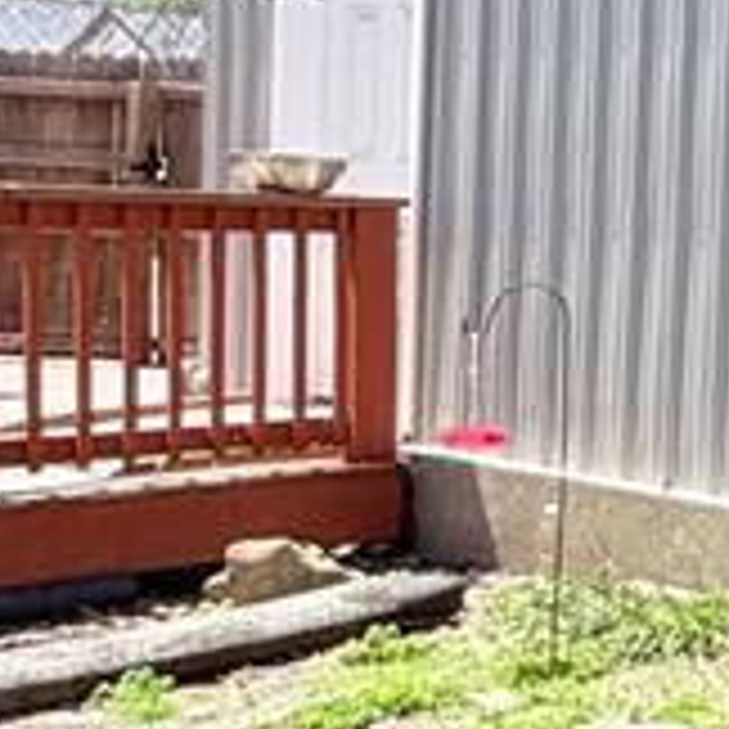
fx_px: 1858
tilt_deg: -2.2
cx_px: 1620
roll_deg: -1.6
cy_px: 261
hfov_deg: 15.5
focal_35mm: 78
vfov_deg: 22.1
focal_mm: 2.22
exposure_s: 1/734
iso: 40
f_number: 2.2
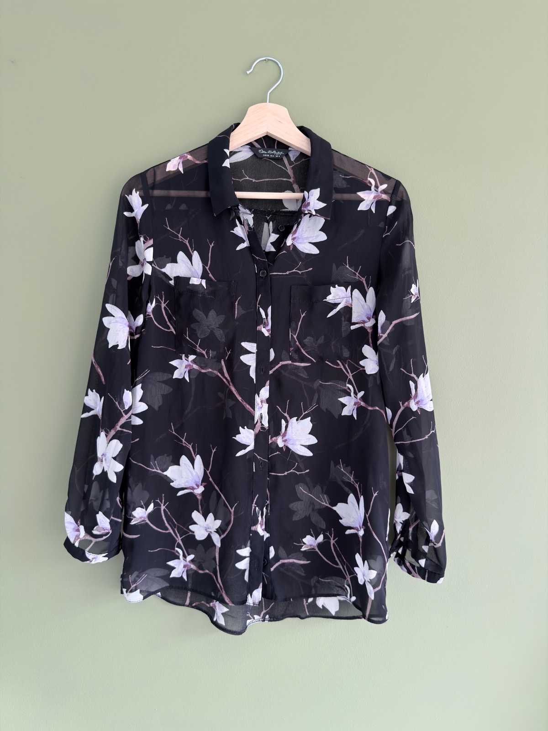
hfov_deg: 56.8
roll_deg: -0.7
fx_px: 507
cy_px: 366
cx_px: 274
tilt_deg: -2.8
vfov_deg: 71.6
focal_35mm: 24
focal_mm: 6.76
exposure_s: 1/60
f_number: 1.78
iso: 100
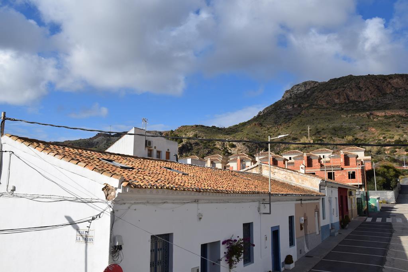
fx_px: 357
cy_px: 136
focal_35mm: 32
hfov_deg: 59.5
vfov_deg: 41.7
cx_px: 204
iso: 200
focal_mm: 21
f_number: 11
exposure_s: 1/500
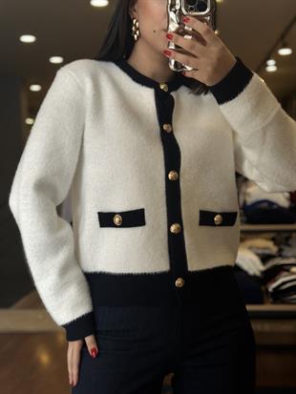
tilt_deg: -35.7
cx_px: 148
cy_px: 197
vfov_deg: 39.6
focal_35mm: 48
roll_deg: +4.4
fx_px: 547
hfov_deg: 30.3
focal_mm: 6.86
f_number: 1.78
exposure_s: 1/202
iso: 80
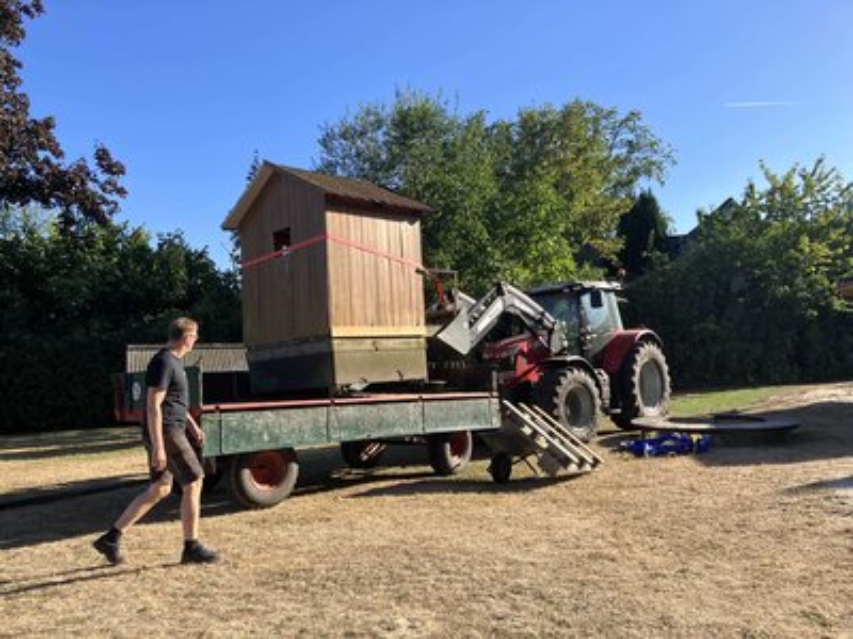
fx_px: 690
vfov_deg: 49.7
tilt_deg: +2.9
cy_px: 320
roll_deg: +1.2
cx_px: 426
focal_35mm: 28
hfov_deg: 63.4
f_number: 1.8
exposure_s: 1/899
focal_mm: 3.99
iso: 32
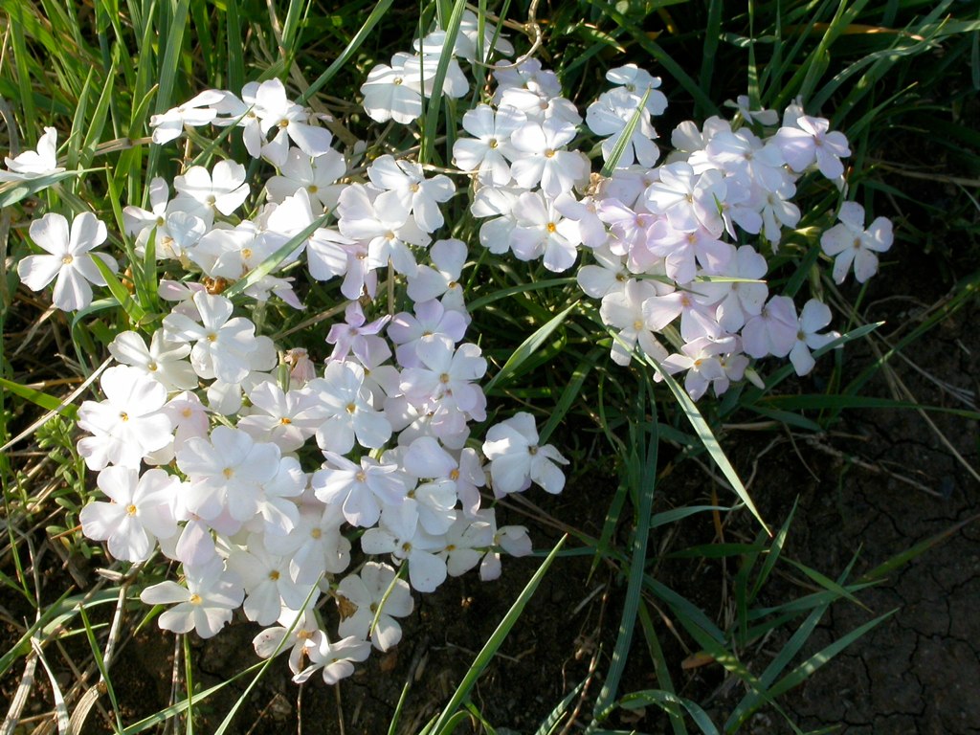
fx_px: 3879
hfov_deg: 14.4
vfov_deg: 10.8
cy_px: 368
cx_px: 490
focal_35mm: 137
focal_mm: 28.4
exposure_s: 1/138
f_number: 7.6
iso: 100
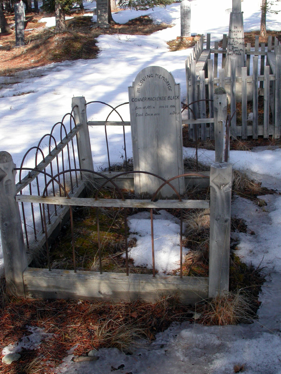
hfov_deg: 30.9
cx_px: 140
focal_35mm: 47
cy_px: 187
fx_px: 508
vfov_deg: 40.4
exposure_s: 1/174
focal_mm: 9.8
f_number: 6.4
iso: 100
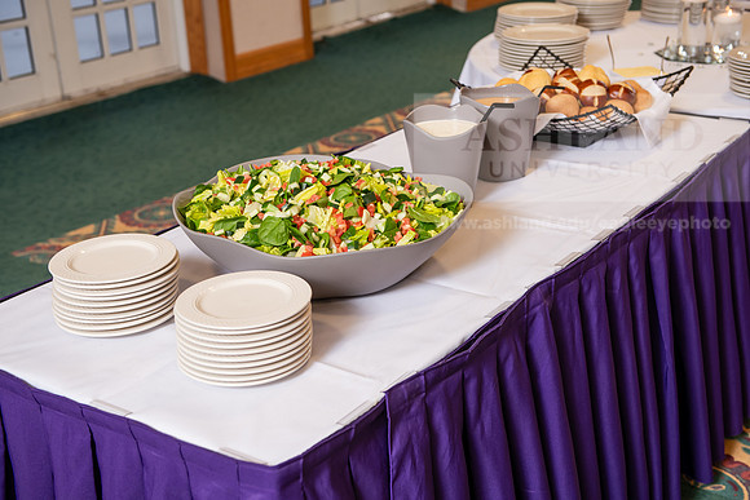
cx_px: 375
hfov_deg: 38.2
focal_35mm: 52
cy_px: 250
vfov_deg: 26.0
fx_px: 1084
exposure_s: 1/80
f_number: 4
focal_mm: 52
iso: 400
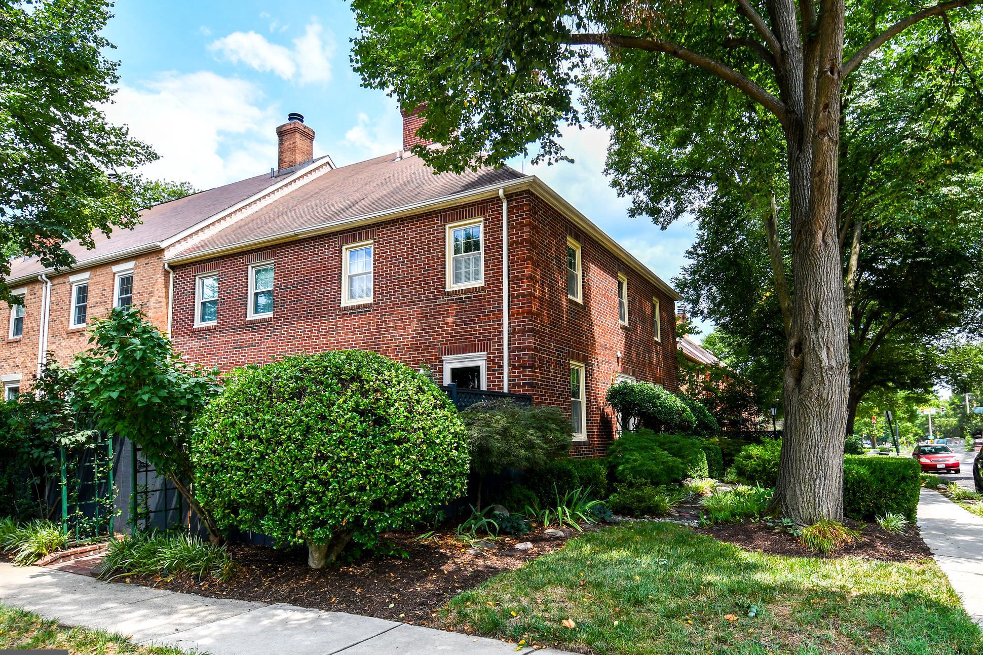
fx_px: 519
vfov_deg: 64.5
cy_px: 341
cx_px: 475
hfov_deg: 86.9
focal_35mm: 19
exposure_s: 1/250
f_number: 8
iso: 180
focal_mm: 12
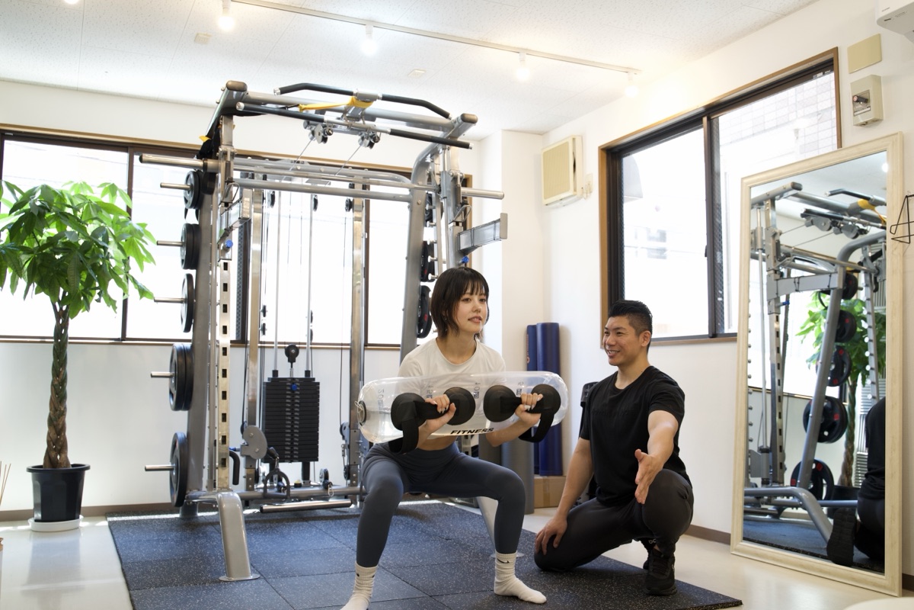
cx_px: 457
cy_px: 305
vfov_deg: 38.9
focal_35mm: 34
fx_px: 863
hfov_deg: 55.8
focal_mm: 34
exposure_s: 1/60
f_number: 4.5
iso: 800
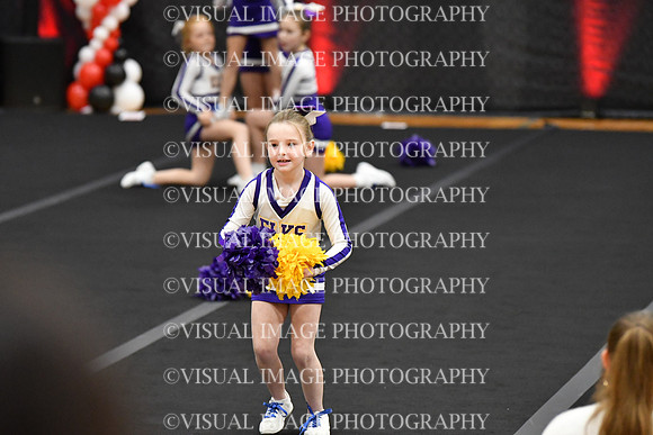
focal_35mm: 210
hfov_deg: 9.8
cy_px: 218
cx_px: 326
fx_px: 3810
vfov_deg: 6.5
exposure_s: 1/800
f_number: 2.8
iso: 5000
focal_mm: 140
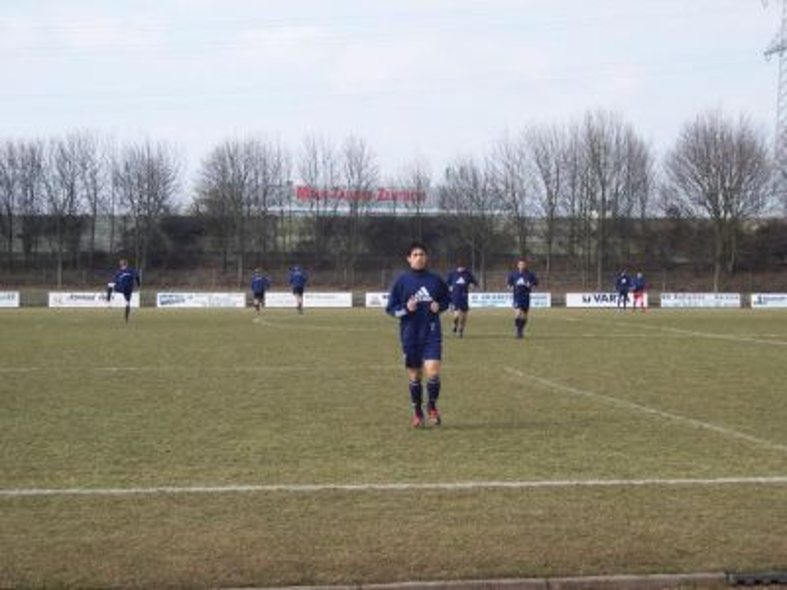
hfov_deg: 29.8
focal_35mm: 65
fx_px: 1478
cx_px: 394
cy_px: 295
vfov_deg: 22.6
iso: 100
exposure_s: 1/350
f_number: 4
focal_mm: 13.3
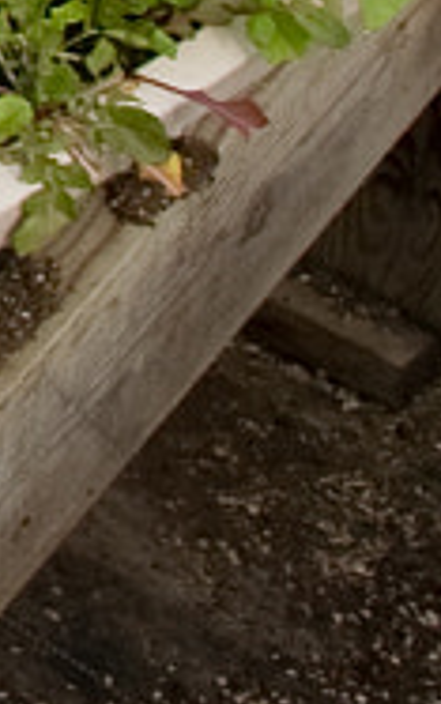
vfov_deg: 8.3
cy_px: -1233
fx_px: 4285
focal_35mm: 223
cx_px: -1753
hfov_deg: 4.9
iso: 200
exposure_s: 1/250
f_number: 8
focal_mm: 20
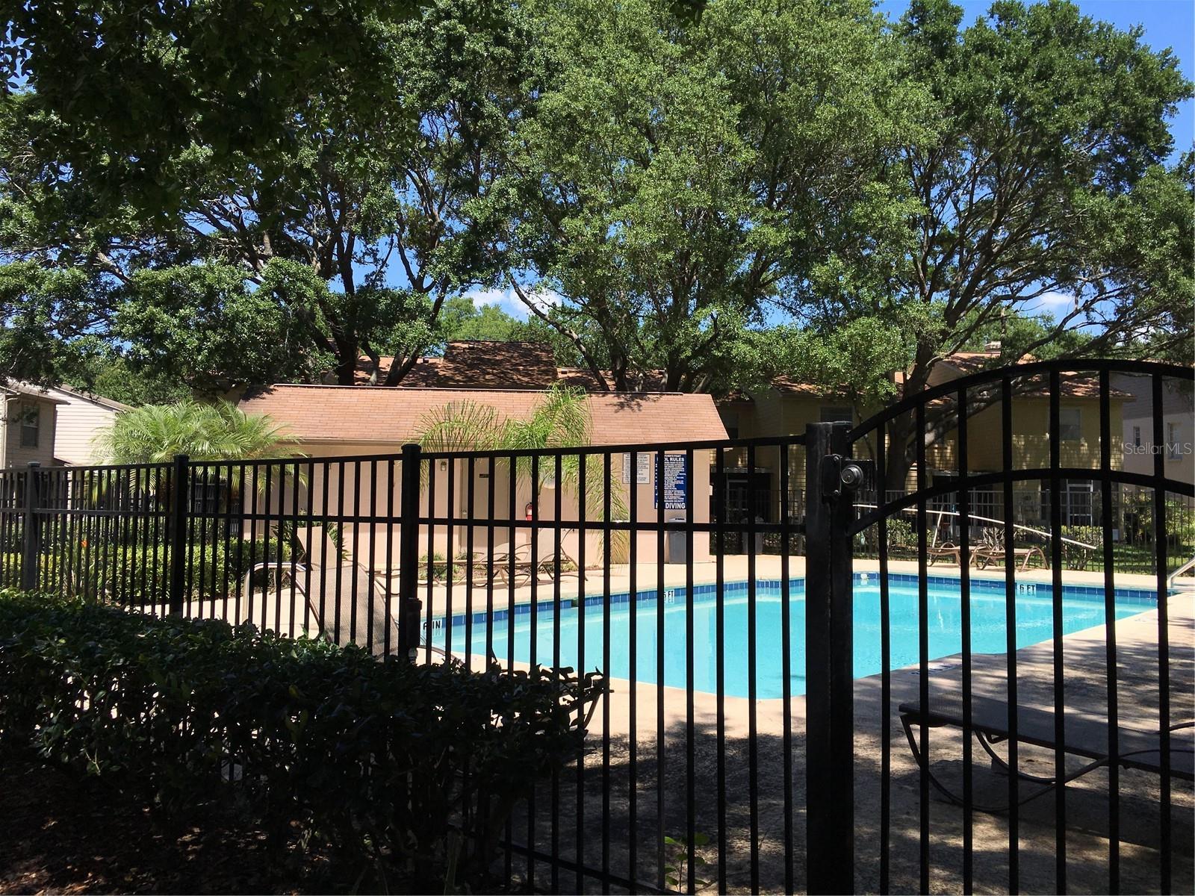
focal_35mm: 29
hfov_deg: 61.7
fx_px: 1001
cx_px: 598
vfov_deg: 48.2
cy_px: 448
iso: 25
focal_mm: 4.15
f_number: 2.2
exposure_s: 1/1789
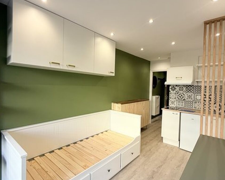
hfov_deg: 83.3
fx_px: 127
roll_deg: -1.6
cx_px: 112
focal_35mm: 19
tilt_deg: -3.8
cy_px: 91
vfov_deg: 70.8
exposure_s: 1/121
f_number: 2.2
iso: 100
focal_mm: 2.22
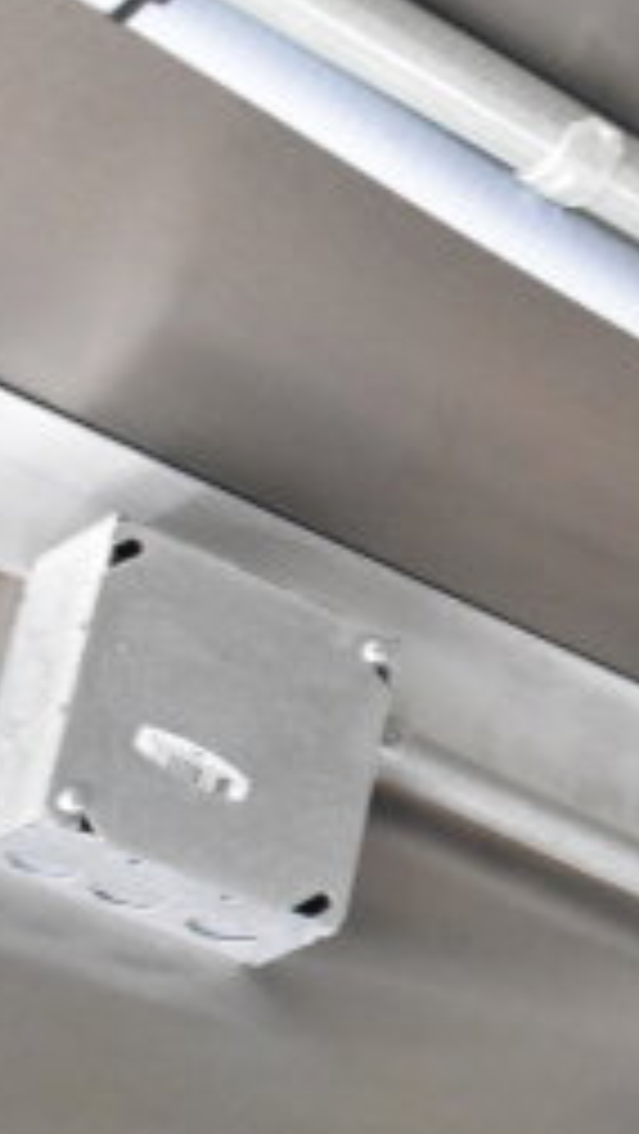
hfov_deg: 9.9
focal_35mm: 114
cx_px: 1269
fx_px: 3429
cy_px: 857
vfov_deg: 18.6
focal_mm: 30
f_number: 6.3
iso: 6400
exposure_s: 1/160
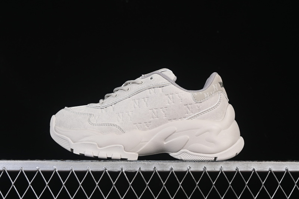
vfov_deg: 18.2
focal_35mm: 75
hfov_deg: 27.0
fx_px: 623
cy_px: 100
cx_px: 150
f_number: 8
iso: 160
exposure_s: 1/80
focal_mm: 50
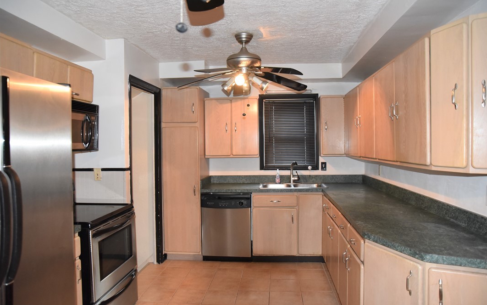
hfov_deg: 72.5
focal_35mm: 25
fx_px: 332
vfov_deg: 49.3
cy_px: 150
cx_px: 248
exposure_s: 1/60
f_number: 4
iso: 3200
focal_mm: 24
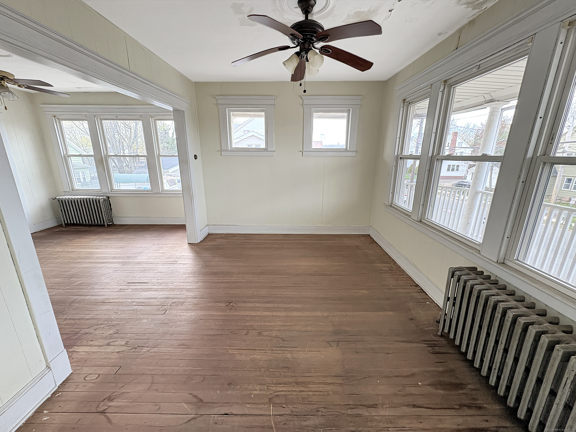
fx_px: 233
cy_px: 216
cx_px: 288
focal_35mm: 14
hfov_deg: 102.1
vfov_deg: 85.7
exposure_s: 1/99
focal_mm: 2.22
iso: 160
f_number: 2.2
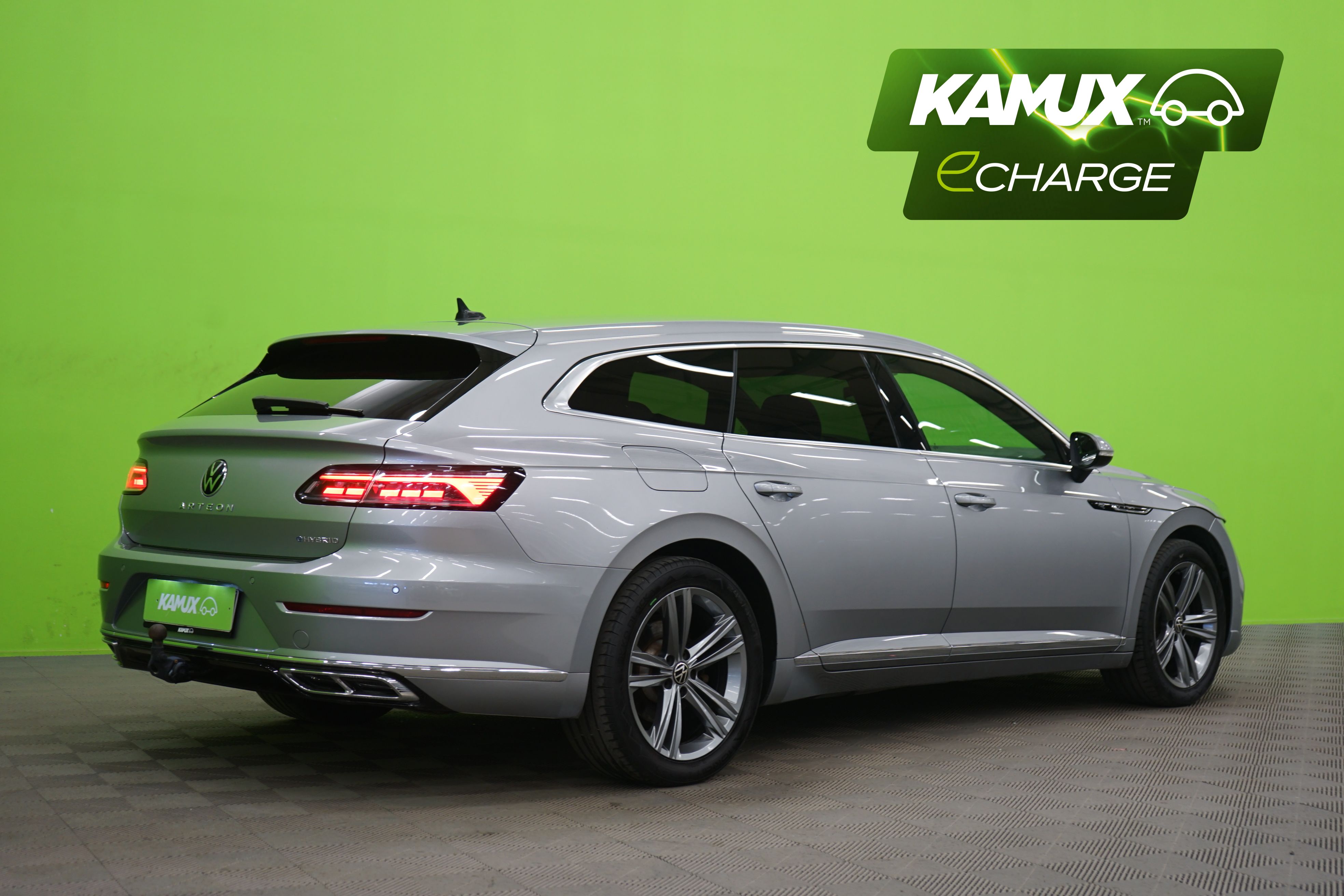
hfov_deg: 40.3
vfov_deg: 27.5
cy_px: 448
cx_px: 672
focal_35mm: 49
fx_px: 1829
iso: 400
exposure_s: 1/10
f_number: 4.5
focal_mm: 49
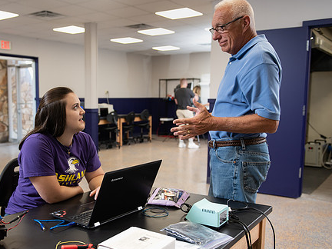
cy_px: 141
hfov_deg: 46.2
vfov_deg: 35.9
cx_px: 117
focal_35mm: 40
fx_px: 384
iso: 640
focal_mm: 31
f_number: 3.5
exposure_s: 1/200
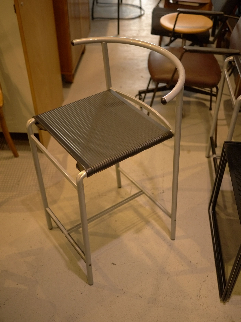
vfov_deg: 46.8
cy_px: 161
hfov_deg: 36.0
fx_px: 371
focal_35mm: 40
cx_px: 120
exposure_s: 1/200
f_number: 1.7
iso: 1000
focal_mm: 20
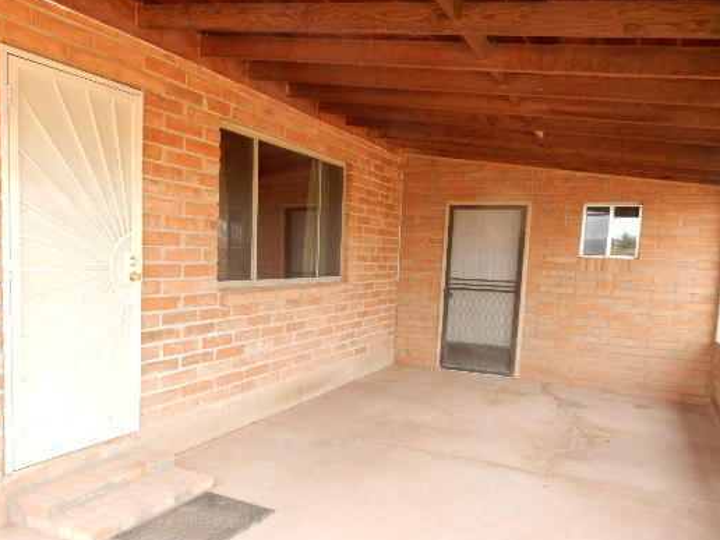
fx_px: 645
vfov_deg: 45.2
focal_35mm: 31
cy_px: 327
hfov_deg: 58.0
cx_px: 297
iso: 125
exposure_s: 1/60
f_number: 3.7
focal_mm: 4.5
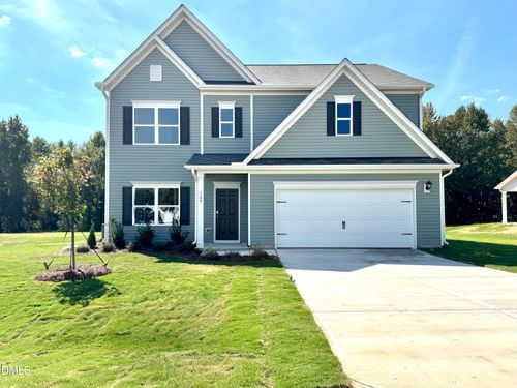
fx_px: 358
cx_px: 258
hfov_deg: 71.6
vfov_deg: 56.8
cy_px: 194
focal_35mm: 24
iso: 80
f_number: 1.78
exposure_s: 1/5814
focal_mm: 6.76
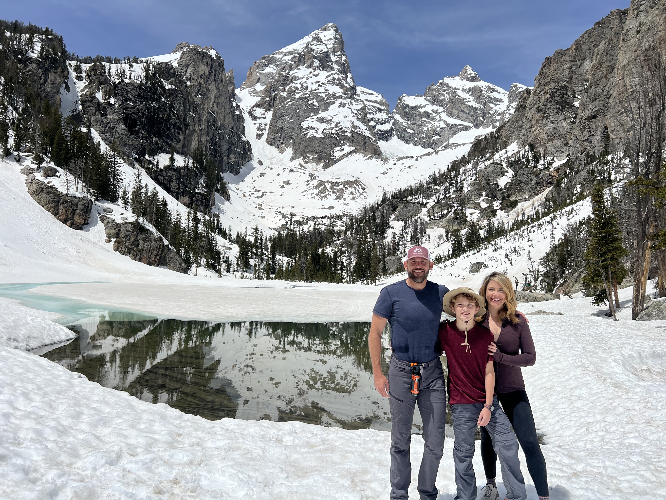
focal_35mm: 26
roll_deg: -3.2
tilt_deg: +3.0
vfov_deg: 53.1
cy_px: 250
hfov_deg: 67.3
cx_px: 333
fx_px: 500
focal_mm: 5.7
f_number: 1.5
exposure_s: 1/12658
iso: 50
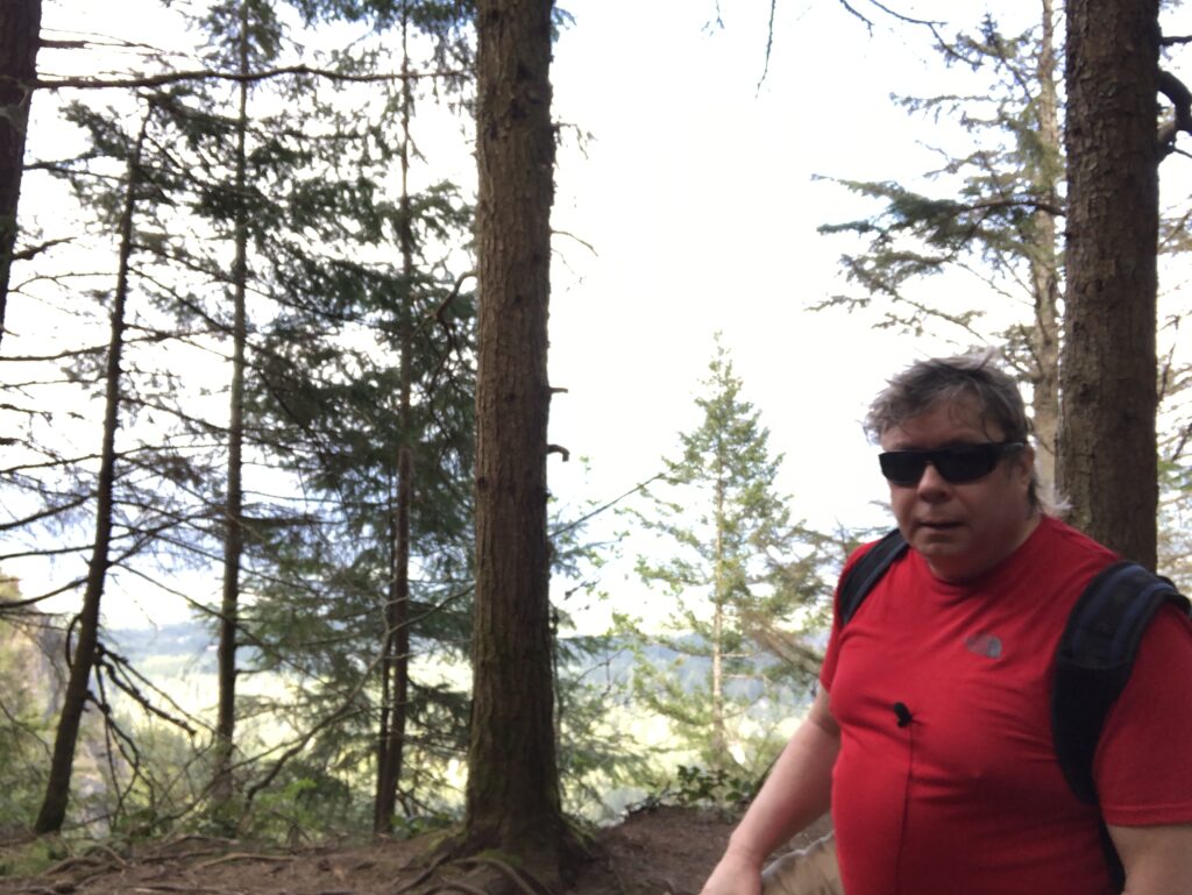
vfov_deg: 44.2
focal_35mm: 32
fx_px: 1102
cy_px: 448
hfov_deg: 56.8
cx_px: 596
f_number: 2.2
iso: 40
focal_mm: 2.87
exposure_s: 1/120
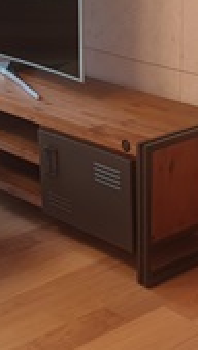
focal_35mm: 90
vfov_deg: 23.6
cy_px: 129
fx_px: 838
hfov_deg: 13.5
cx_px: 87
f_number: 2.4
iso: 50
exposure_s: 1/60
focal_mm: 4.3
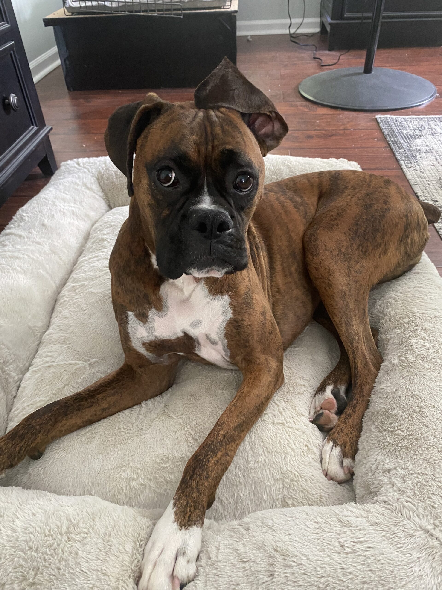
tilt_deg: -39.3
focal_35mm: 26
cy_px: 295
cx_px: 221
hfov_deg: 53.1
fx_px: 443
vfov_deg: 67.3
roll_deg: +2.6
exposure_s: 1/57
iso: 500
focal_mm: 4.25
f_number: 1.8
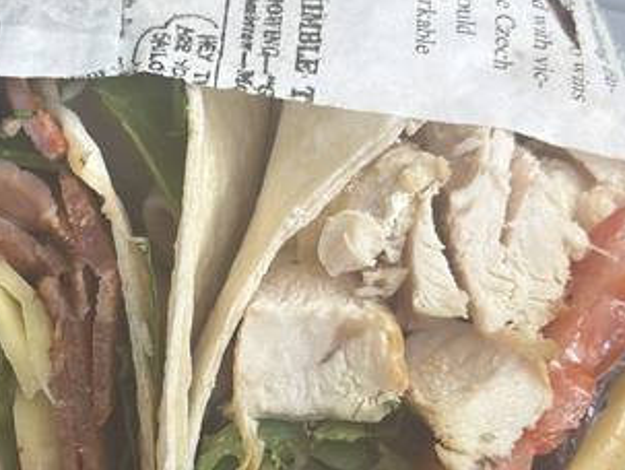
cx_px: 188
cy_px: 337
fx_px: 2097
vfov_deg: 12.8
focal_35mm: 116
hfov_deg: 16.9
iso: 80
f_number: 1.78
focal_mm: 6.86
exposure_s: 1/100
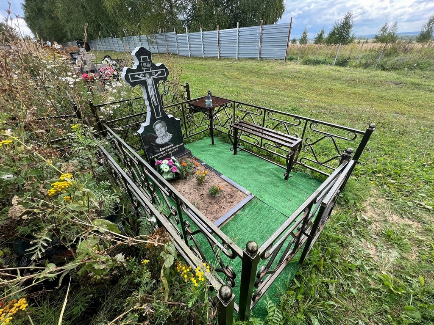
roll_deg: +0.8
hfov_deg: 106.2
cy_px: 162
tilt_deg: -31.1
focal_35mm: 13
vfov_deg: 89.9
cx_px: 217
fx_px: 163
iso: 32
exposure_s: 1/244
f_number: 1.8
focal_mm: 1.57
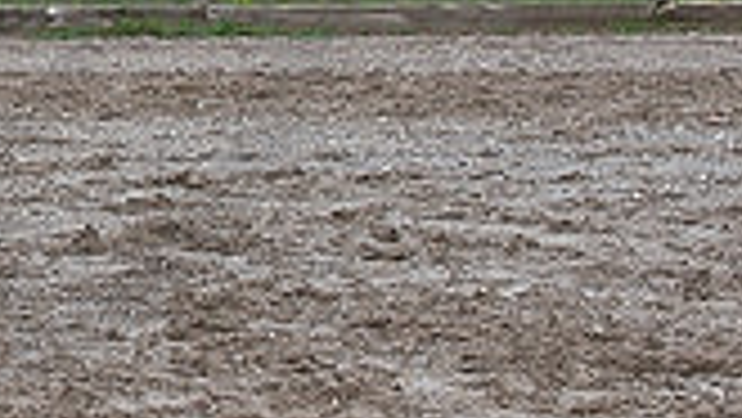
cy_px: -155
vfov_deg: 4.2
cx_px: -234
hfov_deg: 7.4
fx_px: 5669
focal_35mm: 288
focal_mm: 90
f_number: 5.6
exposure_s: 1/1000
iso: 1000
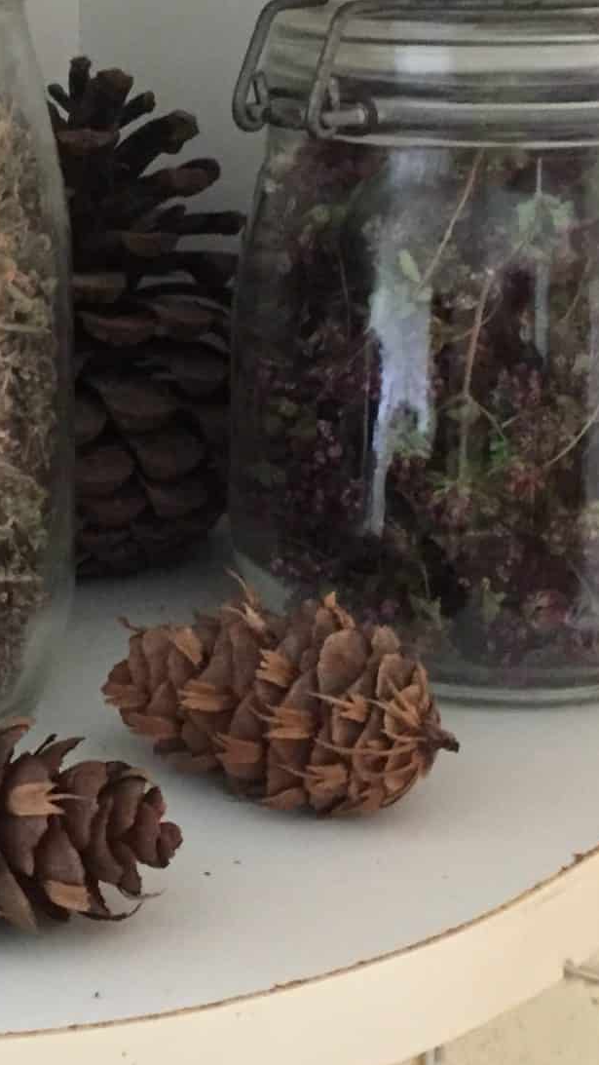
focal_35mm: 74
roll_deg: +1.1
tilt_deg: -12.4
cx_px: -26
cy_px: 404
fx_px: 2089
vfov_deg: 28.5
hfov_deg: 15.9
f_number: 2.2
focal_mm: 4.15
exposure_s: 1/17
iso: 400
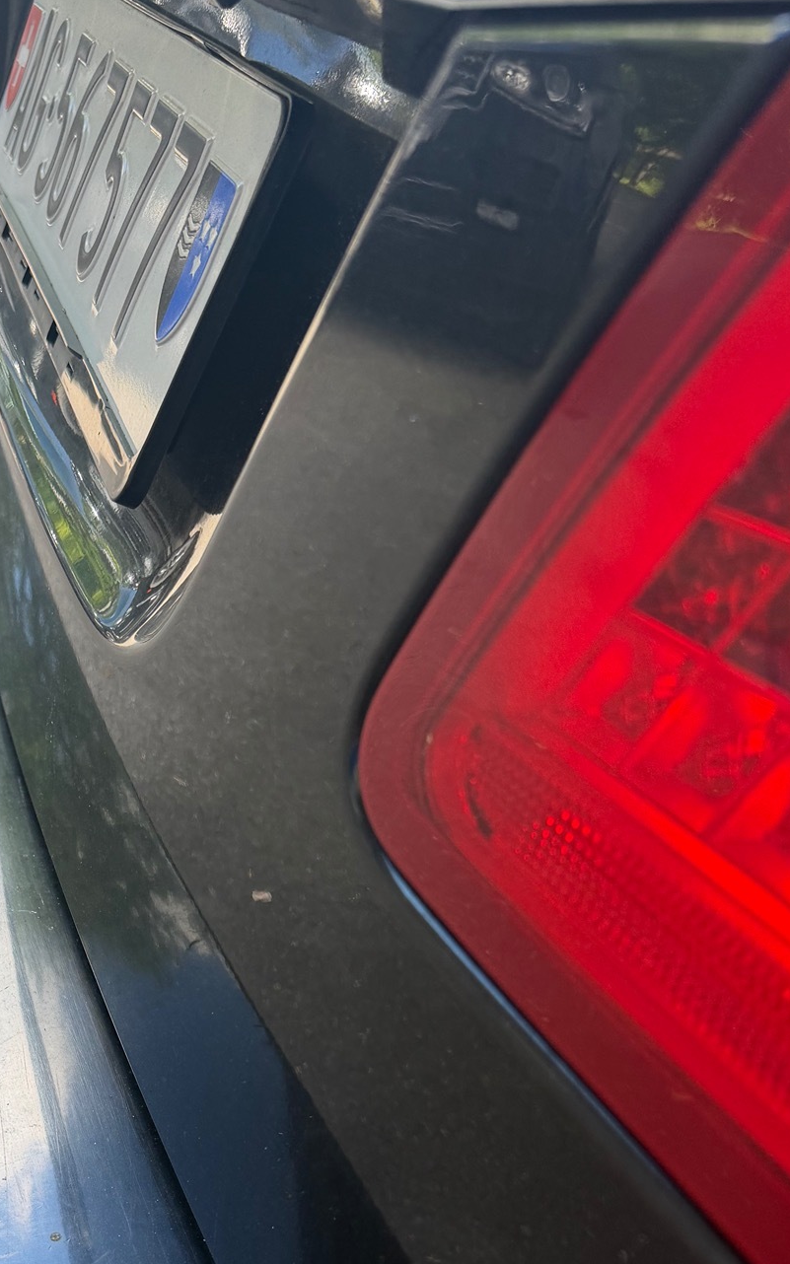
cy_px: 909
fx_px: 1378
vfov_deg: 47.9
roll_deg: -8.5
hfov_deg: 30.6
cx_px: 80
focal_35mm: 40
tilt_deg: -36.6
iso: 64
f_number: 1.78
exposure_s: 1/145
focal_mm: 6.76
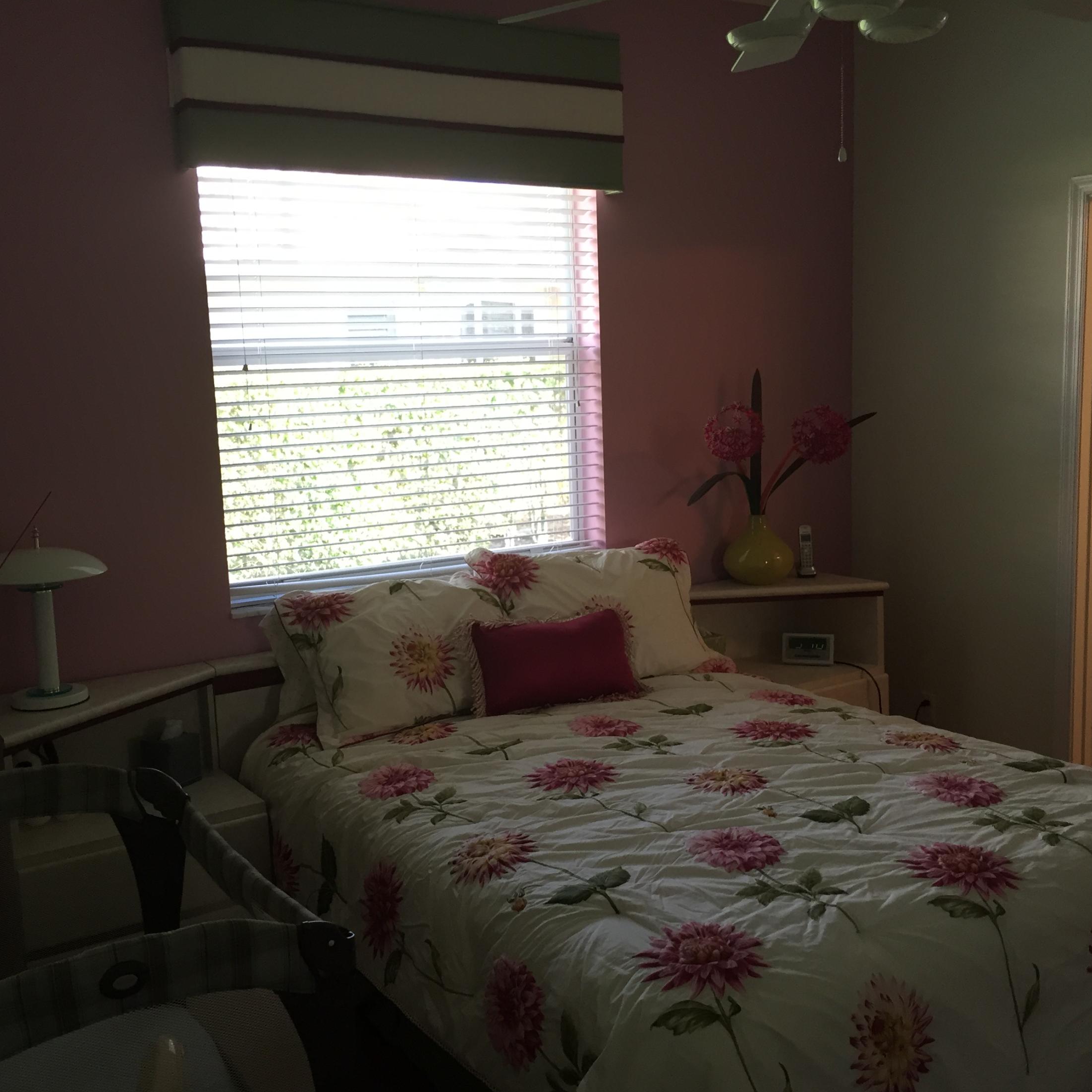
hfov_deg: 47.2
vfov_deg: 47.2
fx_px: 1249
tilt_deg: -8.5
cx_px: 530
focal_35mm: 35
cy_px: 557
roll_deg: +1.0
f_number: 2.2
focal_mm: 4.15
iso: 32
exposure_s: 1/30
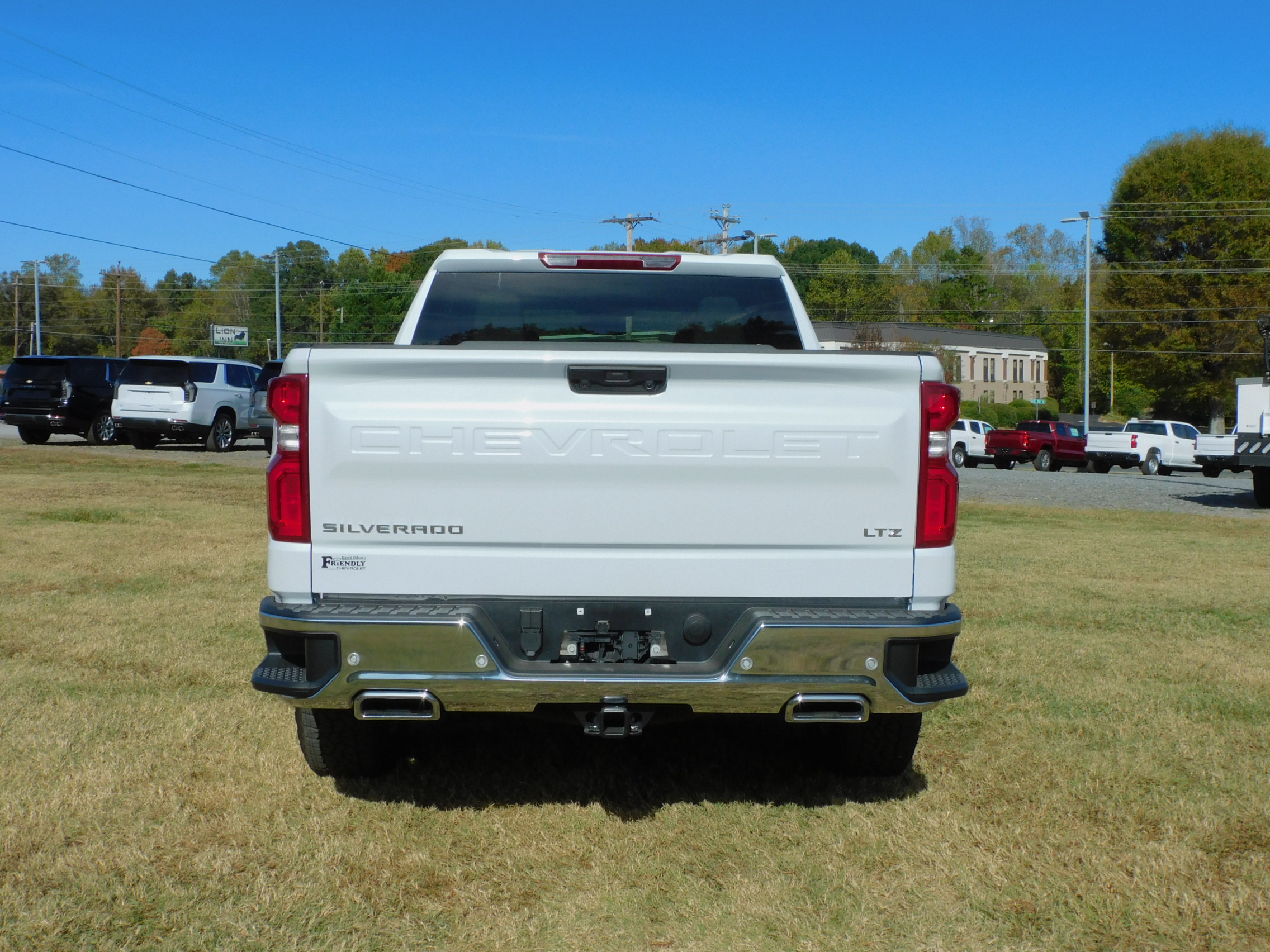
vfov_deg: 40.7
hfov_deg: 52.6
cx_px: 635
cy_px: 476
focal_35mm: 35
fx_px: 1284
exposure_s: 1/1600
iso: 125
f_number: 4.8
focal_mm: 6.3
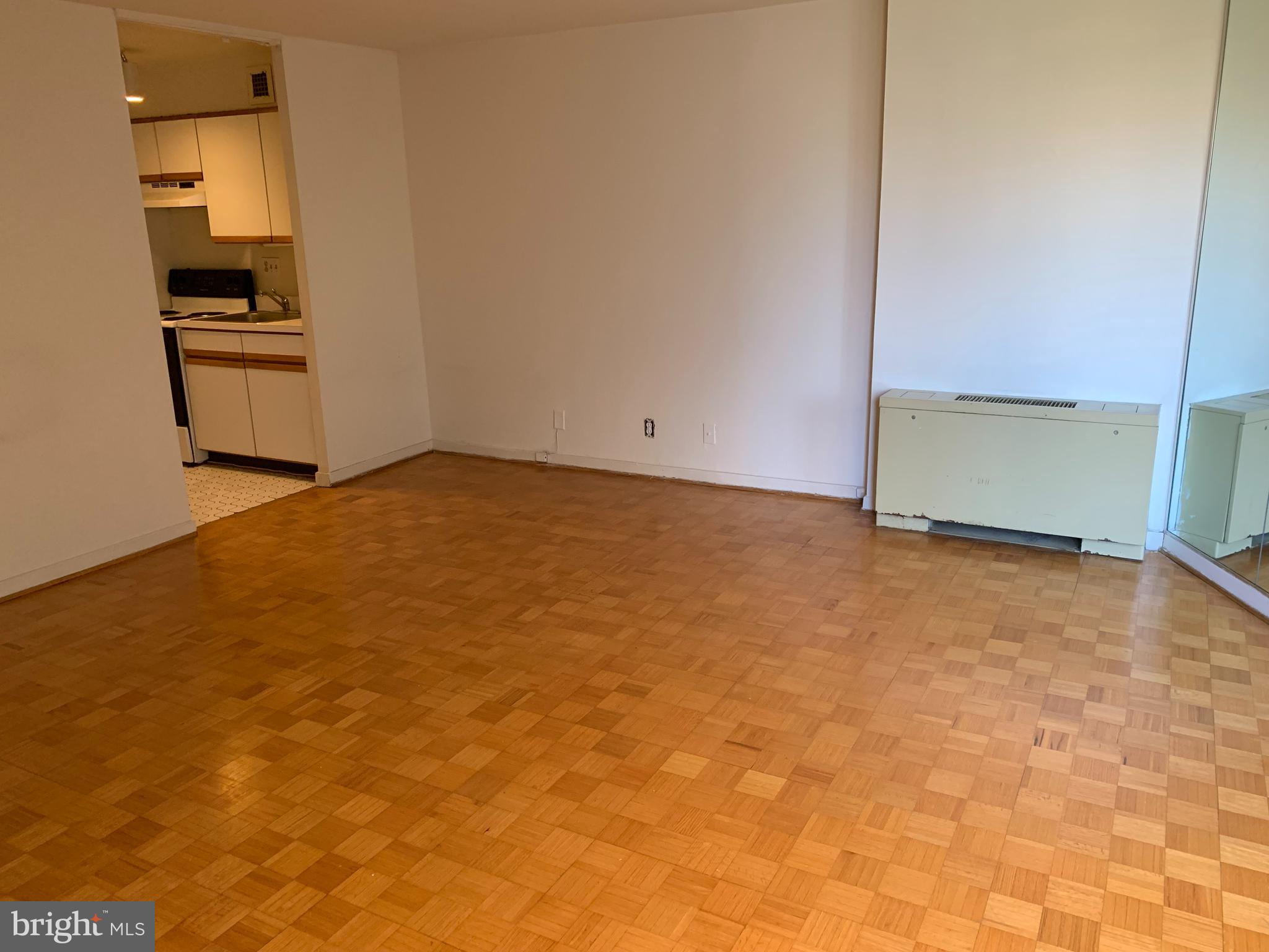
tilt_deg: -14.8
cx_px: 634
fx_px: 953
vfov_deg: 53.1
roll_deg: +1.2
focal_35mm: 26
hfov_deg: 67.3
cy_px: 476
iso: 125
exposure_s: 1/60
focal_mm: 4.25
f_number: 1.8
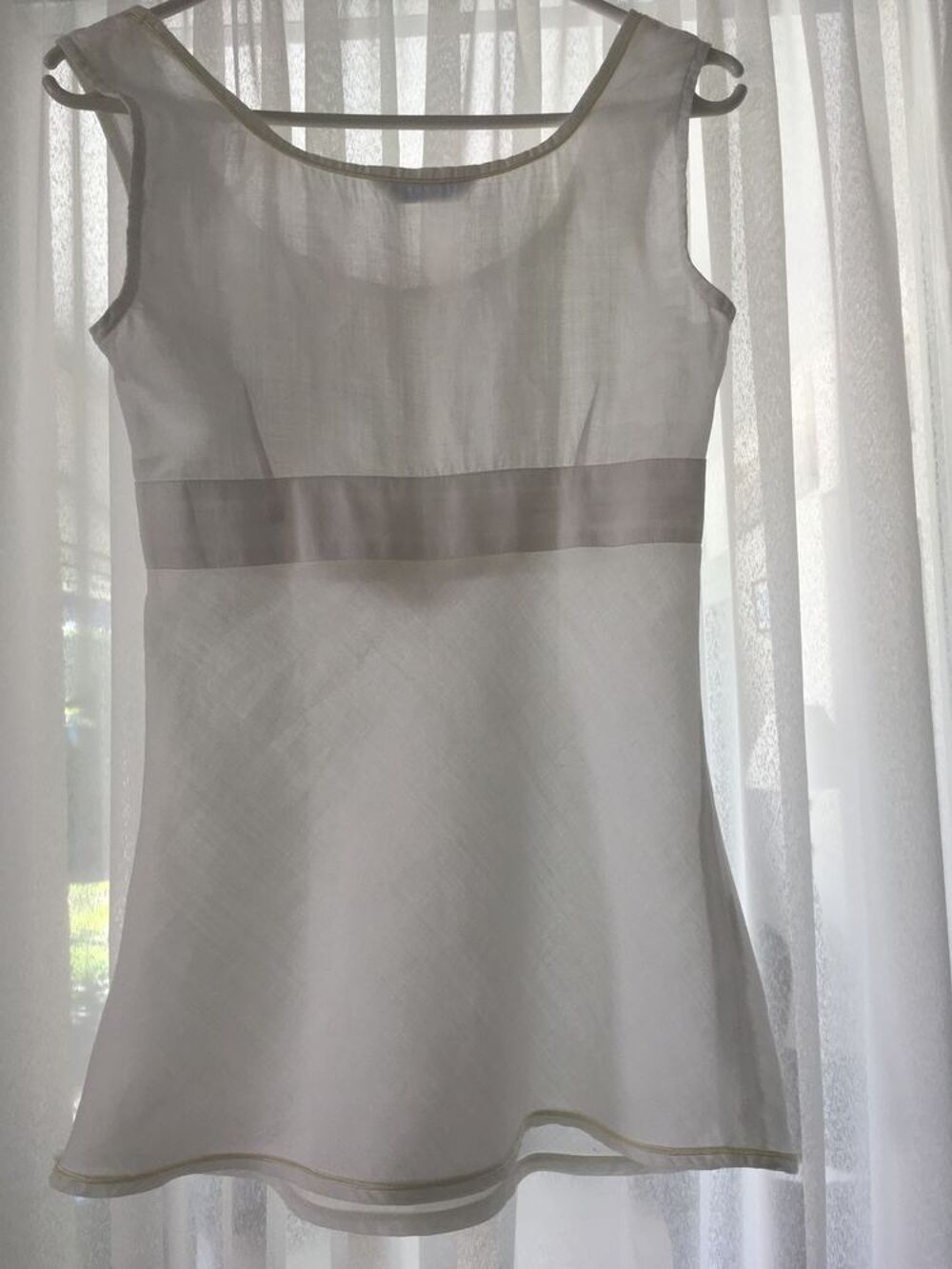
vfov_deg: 61.7
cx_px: 476
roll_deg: +3.6
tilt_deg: +3.2
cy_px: 634
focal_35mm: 29
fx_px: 1063
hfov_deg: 48.2
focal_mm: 4.15
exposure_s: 1/100
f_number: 2.2
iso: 40
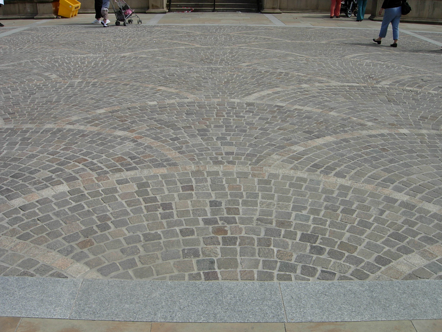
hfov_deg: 51.4
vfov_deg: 39.7
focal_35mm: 36
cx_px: 221
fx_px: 460
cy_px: 166
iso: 50
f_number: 6.1
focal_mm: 7.5
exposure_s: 1/384
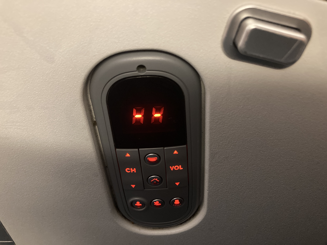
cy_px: 122
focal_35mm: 28
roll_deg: -15.2
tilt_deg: -33.6
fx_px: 265
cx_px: 164
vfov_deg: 49.7
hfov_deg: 63.4
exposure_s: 1/25
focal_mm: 3.99
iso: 640
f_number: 1.8
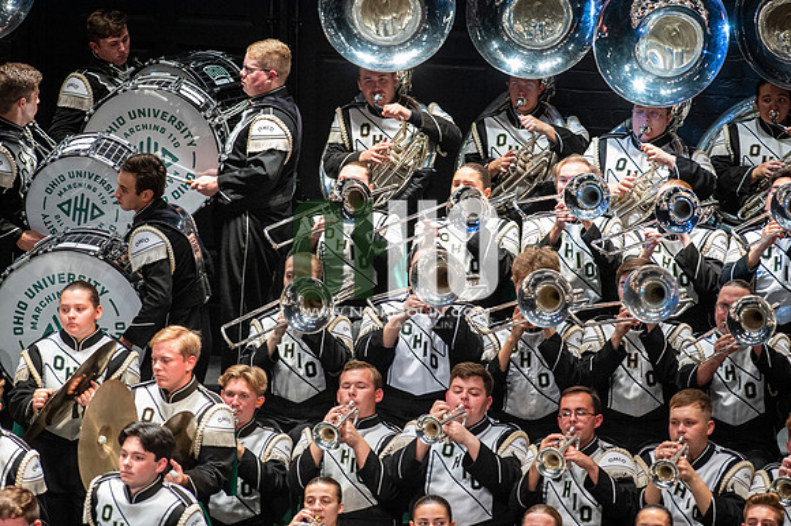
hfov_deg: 6.9
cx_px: 396
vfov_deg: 4.6
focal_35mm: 300
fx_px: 6588
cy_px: 263
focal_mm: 300
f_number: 5.6
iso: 5000
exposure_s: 1/400
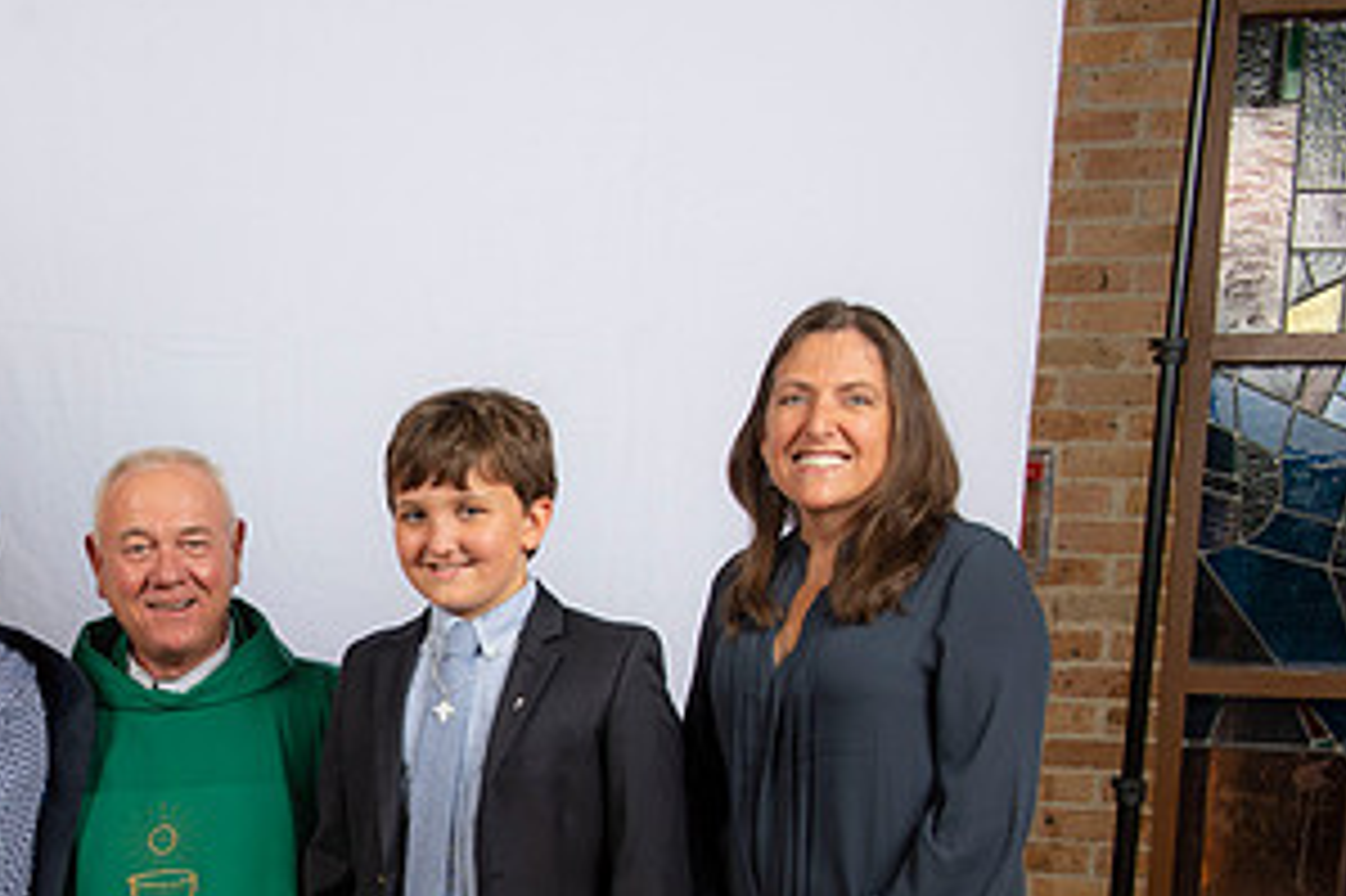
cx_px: 153
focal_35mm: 62
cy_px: 842
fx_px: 2317
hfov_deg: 31.0
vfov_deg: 21.3
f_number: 8
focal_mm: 32
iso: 320
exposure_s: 1/200
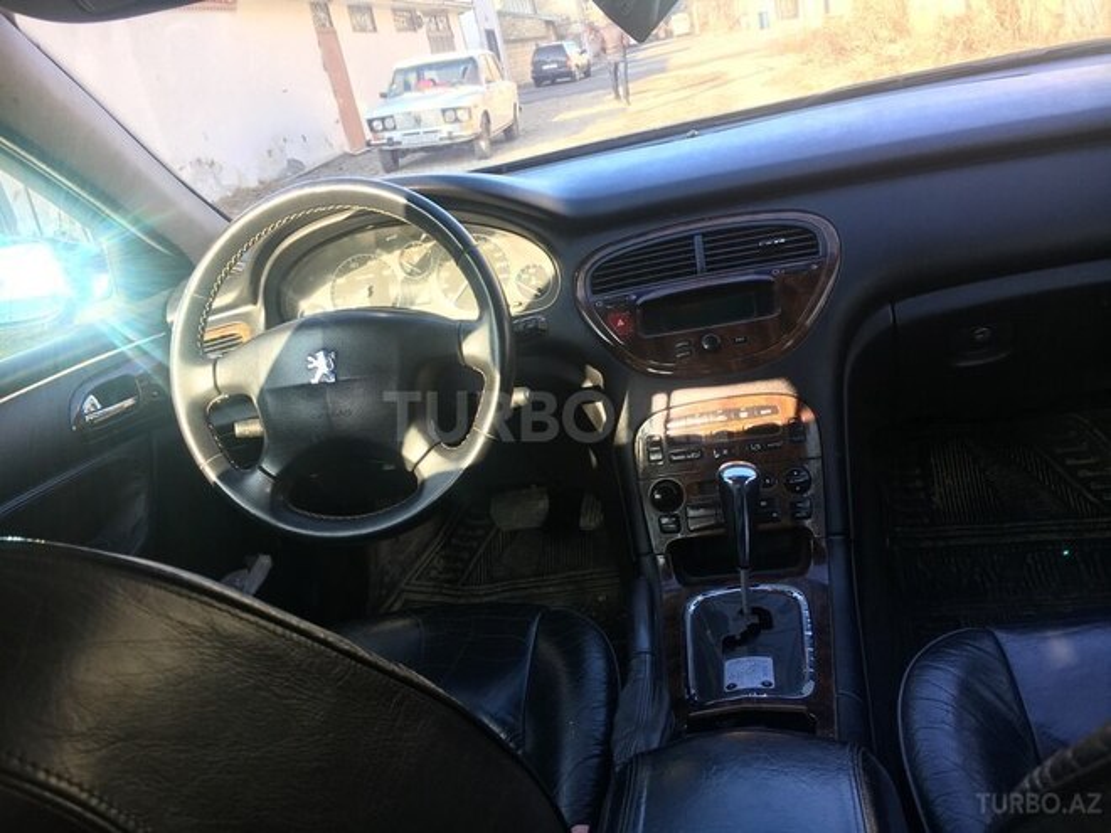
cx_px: 556
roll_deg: +12.6
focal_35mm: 29
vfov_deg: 48.2
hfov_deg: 61.7
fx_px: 931
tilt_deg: -19.4
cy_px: 416
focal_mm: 4.15
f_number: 2.2
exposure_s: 1/100
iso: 25
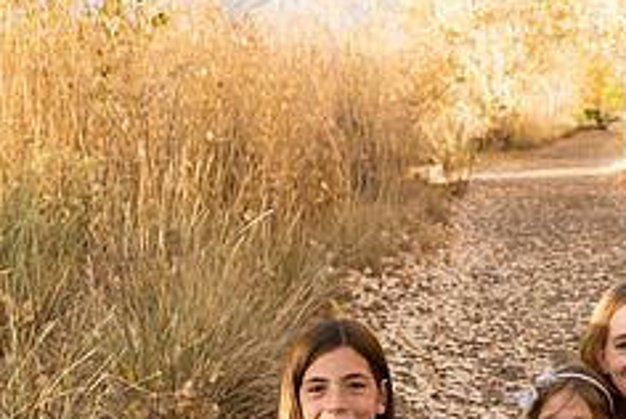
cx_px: 536
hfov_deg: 23.1
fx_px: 1497
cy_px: 290
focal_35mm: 86
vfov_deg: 15.9
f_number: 5
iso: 640
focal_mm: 35
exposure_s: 1/200
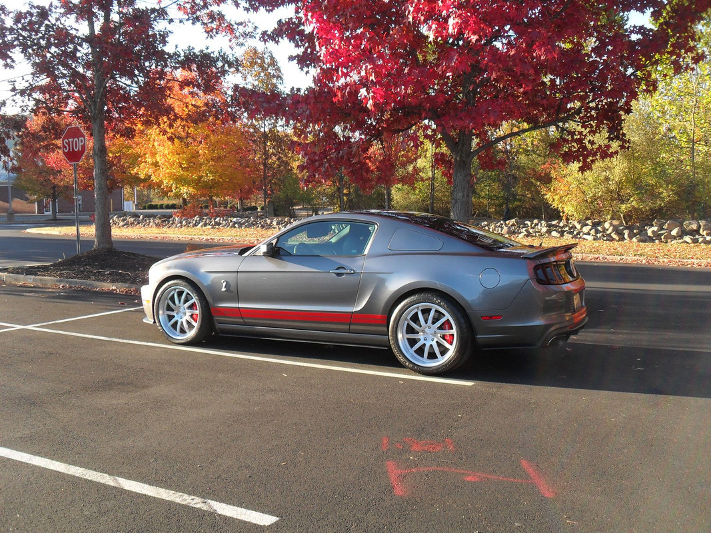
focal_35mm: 35
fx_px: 719
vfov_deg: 40.7
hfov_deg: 52.6
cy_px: 266
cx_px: 356
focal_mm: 6.2
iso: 100
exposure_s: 1/250
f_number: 2.8
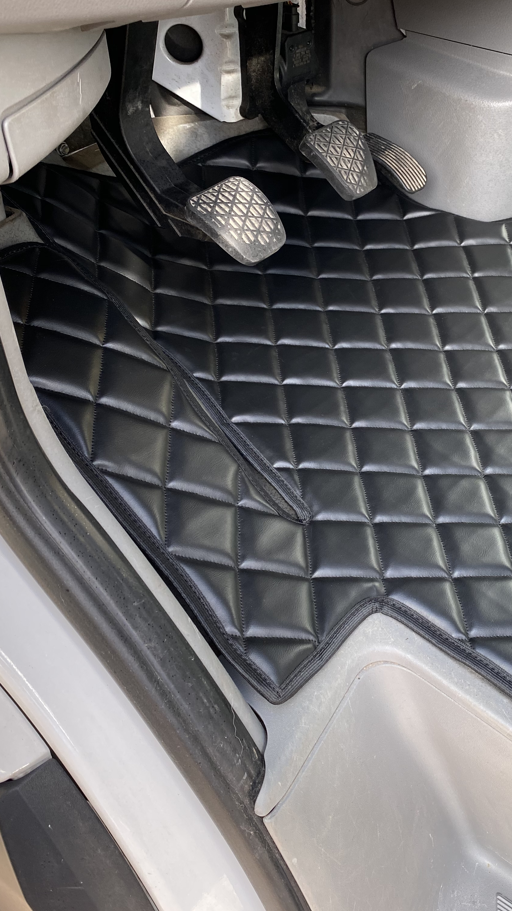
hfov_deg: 30.4
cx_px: 408
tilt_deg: -40.0
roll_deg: -2.6
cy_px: 454
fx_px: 917
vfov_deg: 52.8
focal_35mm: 38
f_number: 1.8
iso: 50
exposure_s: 1/121
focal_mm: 4.25
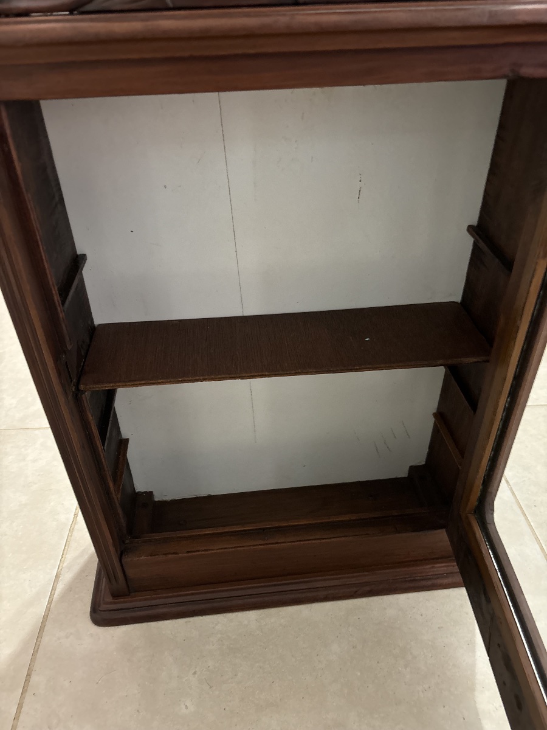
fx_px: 548
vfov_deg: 67.3
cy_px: 365
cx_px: 274
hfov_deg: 53.1
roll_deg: +1.1
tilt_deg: -36.5
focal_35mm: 26
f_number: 1.6
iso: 500
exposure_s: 1/25
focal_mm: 5.96
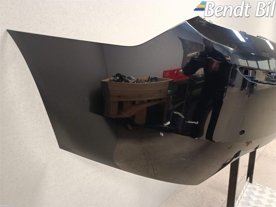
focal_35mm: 24
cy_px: 104
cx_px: 138
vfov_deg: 56.8
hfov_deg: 71.6
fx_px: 191
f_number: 1.7
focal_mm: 5.24
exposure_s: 1/25
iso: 2971
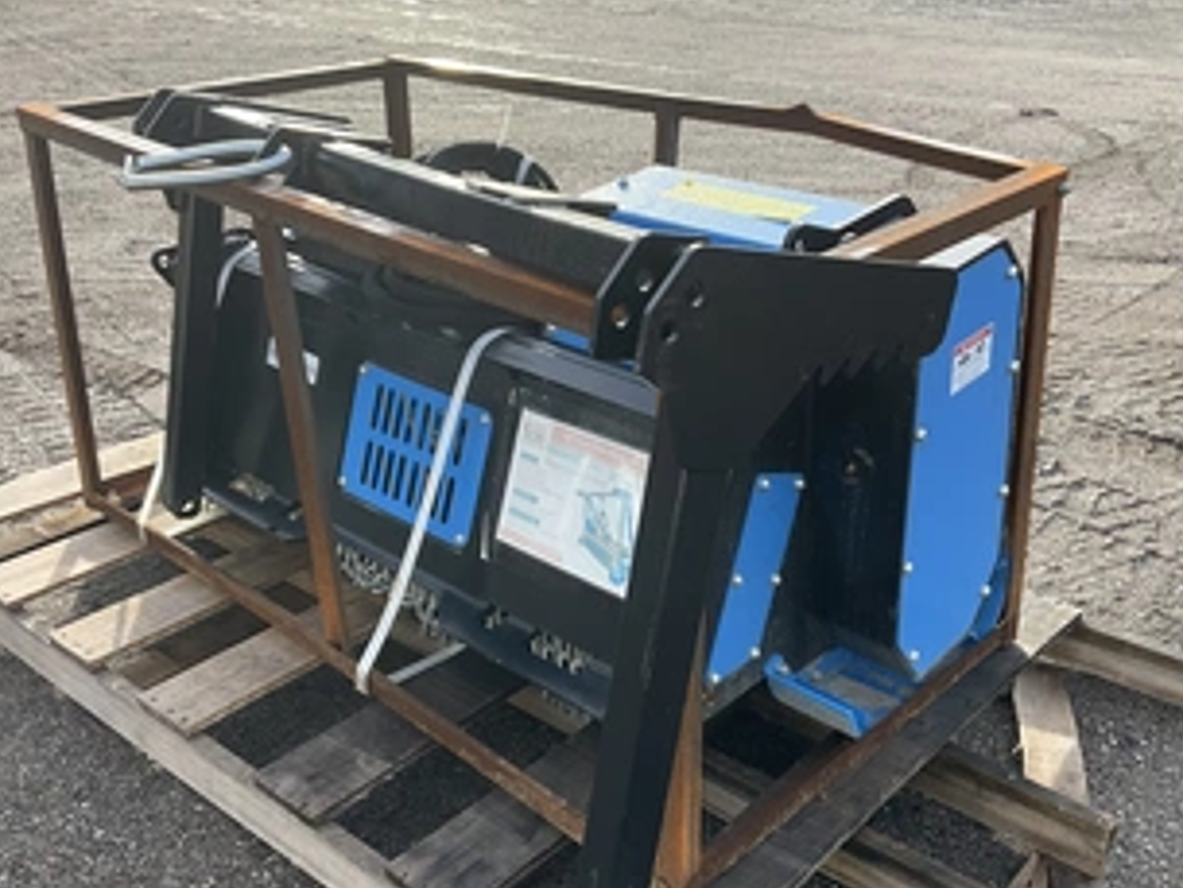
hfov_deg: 49.0
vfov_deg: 37.7
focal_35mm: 38
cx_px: 593
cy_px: 508
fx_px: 1299
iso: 25
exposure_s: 1/473
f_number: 1.8
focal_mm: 3
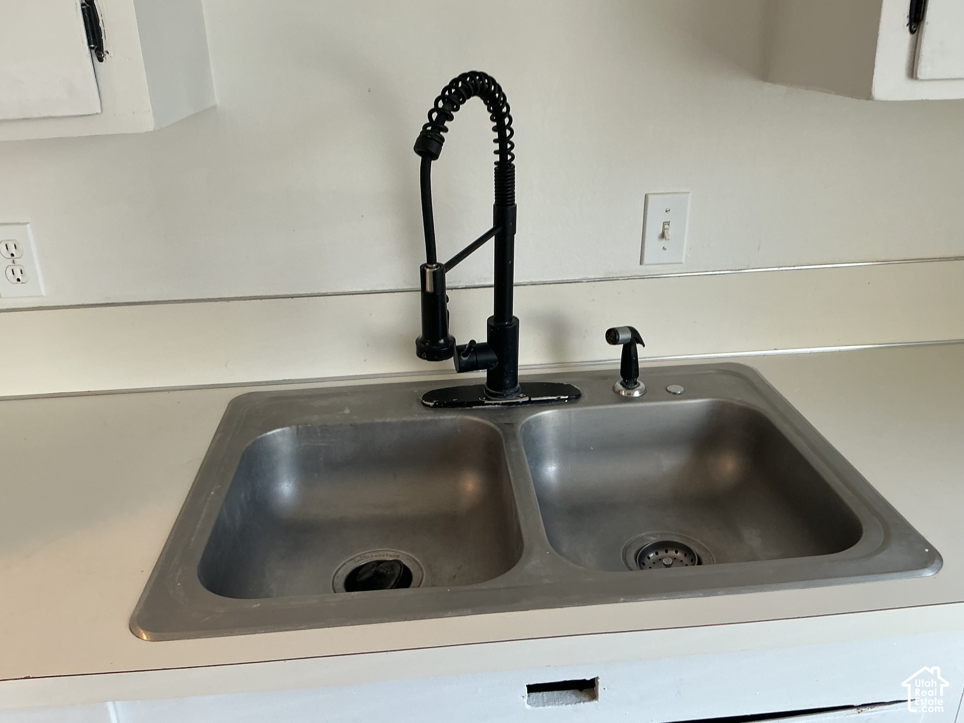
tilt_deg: -22.3
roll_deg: +1.8
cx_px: 482
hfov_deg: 61.7
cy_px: 362
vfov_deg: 48.2
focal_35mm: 29
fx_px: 808
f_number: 1.8
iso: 40
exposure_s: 1/50
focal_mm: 3
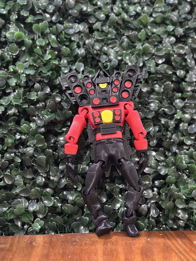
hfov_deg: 30.3
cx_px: 98
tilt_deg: -0.5
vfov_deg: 39.7
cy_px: 130
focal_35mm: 48
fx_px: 362
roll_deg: -0.5
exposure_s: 1/25
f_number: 1.78
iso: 800
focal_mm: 6.86
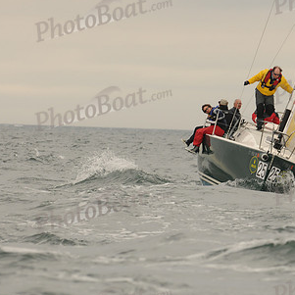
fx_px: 4724
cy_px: 144
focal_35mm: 490
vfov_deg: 3.6
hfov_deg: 3.6
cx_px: 222
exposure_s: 1/800
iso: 200
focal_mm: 200
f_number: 5
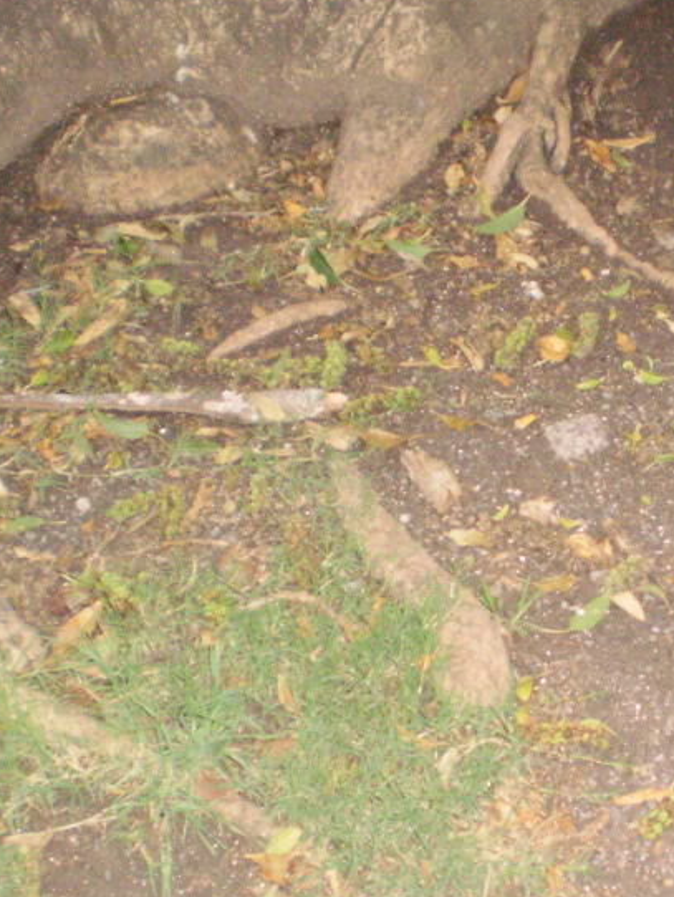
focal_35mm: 68
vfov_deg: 28.4
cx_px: 609
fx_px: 1764
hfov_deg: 21.2
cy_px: 571
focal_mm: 6.3
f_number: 3.1
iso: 500
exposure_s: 1/30
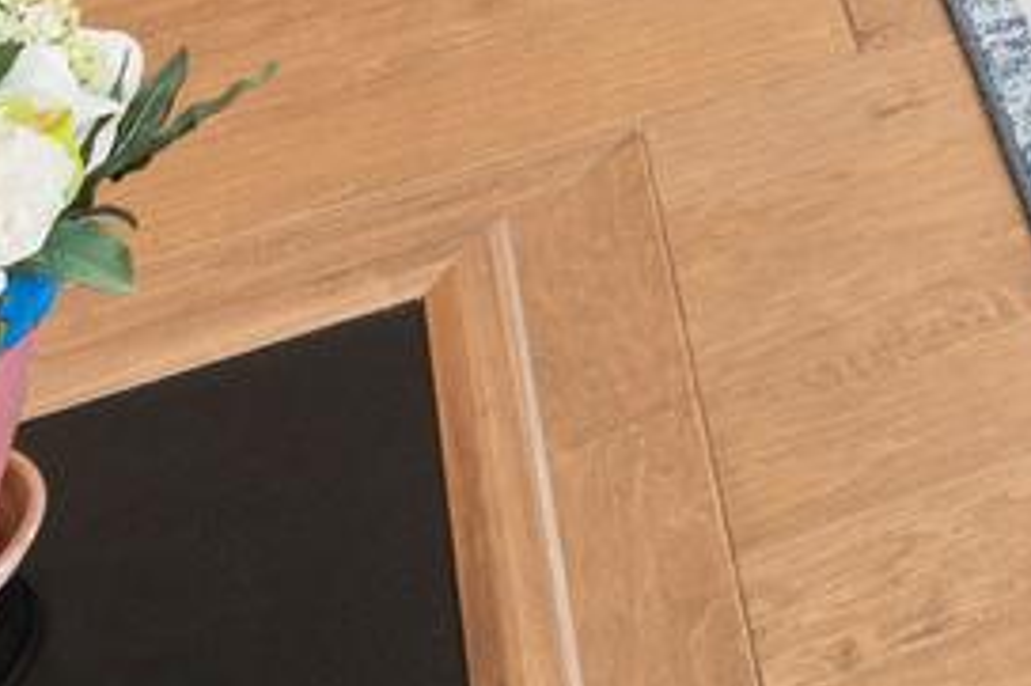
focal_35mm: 113
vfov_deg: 8.3
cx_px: 2161
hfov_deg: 14.5
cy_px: -1848
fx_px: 3234
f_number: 7.1
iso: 200
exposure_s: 1/2.5
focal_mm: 10
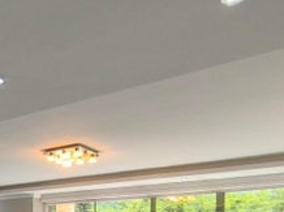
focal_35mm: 47
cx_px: 12
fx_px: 385
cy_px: 269
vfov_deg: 26.5
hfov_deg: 37.0
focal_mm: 1.65
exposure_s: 1/50
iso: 100
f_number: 2.2
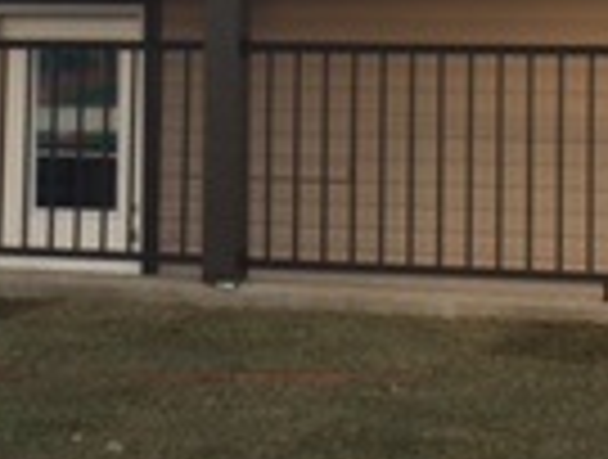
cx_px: 293
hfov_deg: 14.4
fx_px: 2413
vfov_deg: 10.7
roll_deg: +0.0
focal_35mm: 137
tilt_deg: +4.0
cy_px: -122
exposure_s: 1/638
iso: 32
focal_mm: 4.15
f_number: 2.2
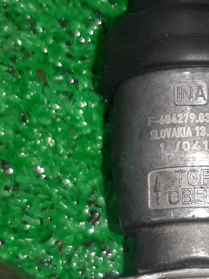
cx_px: 210
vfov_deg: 45.8
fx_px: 330
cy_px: 139
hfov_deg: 32.3
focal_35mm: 41
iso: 55
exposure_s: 1/50
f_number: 1.7
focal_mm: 3.93
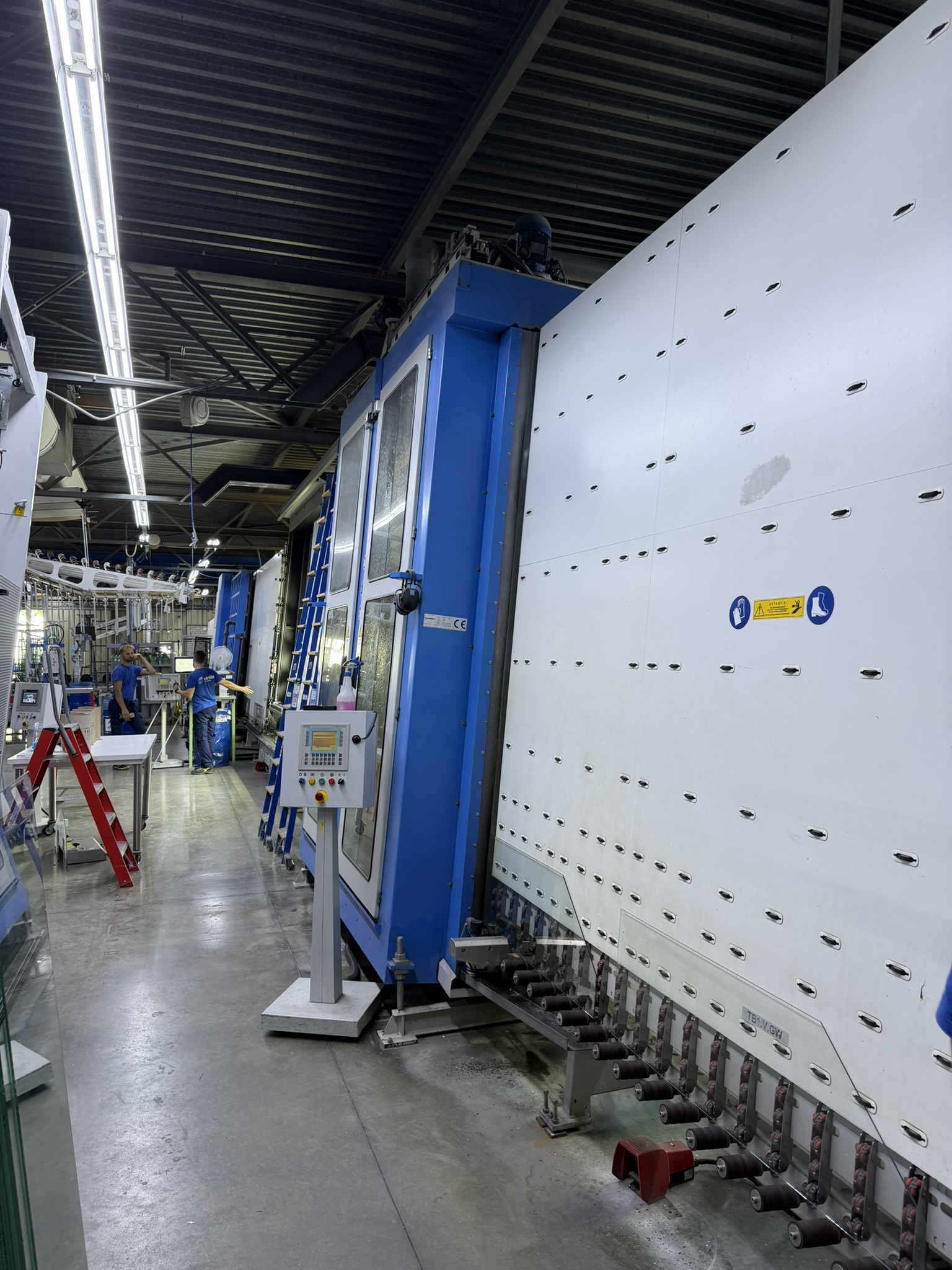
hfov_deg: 56.8
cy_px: 635
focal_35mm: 24
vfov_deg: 71.6
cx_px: 476
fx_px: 880
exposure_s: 1/50
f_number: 1.78
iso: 125
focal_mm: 6.76
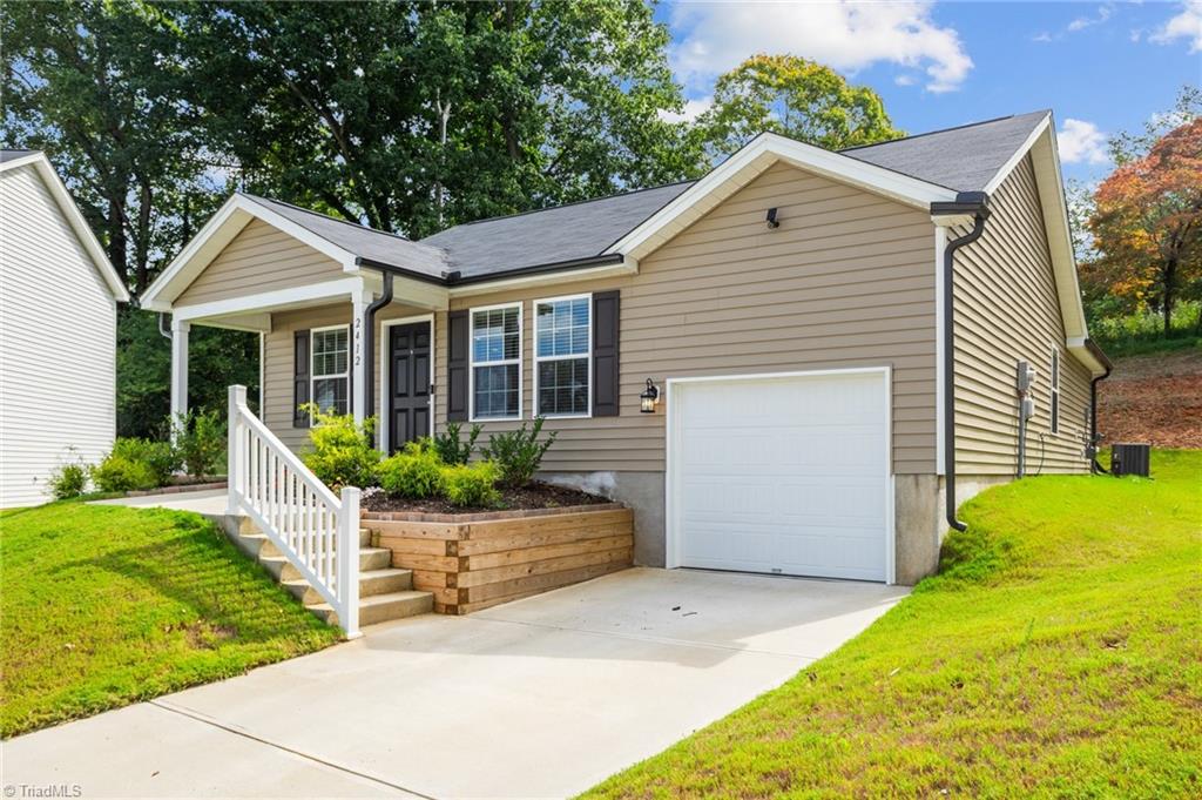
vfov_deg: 49.5
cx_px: 601
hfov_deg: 69.4
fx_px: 867
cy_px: 400
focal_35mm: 26
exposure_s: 1/400
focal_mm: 26
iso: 200
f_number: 7.1
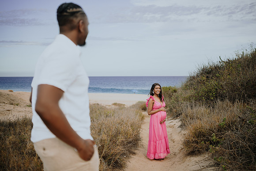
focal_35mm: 37
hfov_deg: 51.5
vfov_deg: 35.7
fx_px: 266
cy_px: 89
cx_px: 135
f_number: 1.8
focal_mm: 35
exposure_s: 1/2000
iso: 50
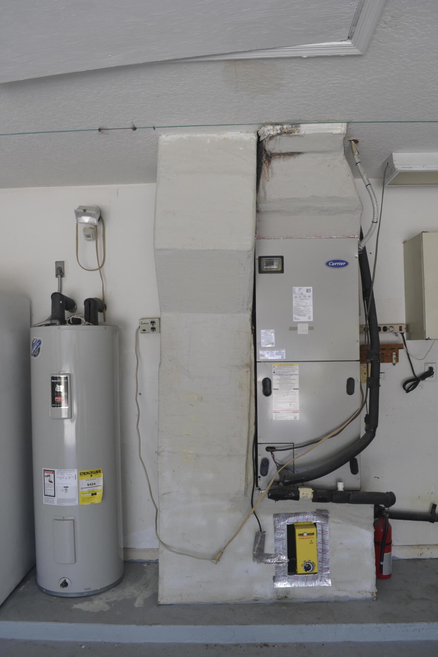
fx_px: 493
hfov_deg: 47.9
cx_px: 219
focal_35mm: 27
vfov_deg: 67.4
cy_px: 328
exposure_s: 1/125
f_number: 5.6
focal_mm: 18
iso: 280
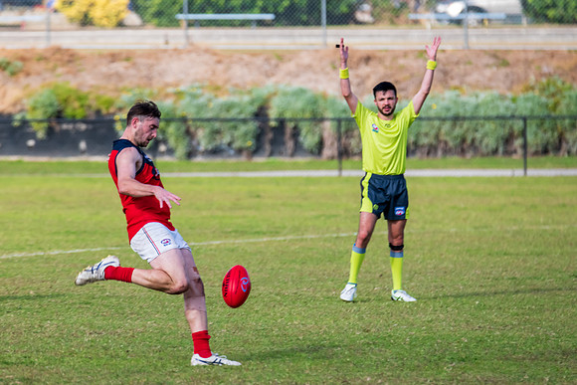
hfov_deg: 4.4
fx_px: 7472
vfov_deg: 3.0
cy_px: 187
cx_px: 271
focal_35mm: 466
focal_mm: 400
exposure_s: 1/1250
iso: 800
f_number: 8
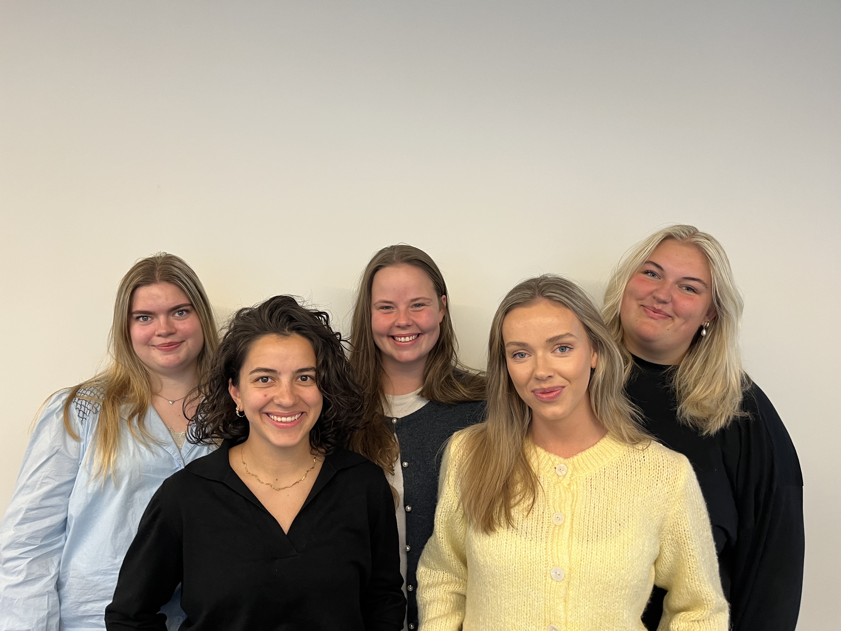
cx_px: 420
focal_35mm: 26
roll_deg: -1.7
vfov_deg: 53.1
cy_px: 316
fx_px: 632
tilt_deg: -5.6
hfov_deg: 67.3
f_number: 1.6
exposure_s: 1/50
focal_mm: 5.1
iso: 160
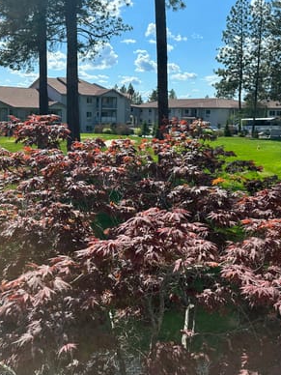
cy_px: 130
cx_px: 133
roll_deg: -1.4
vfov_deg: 54.4
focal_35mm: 33
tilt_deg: -3.6
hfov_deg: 42.9
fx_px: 357
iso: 80
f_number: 1.78
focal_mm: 6.86
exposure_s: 1/1880
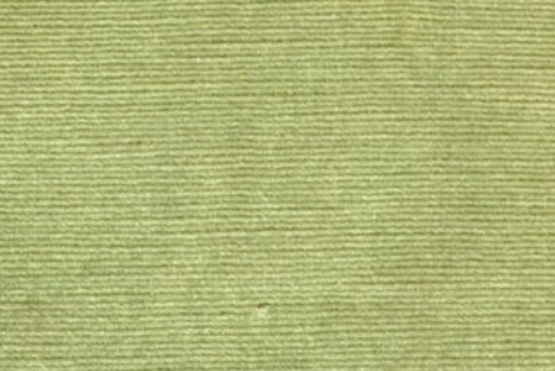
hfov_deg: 9.2
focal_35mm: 218
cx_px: -234
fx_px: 3363
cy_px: 104
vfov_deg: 6.3
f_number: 4
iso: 3200
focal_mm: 24
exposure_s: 1/100
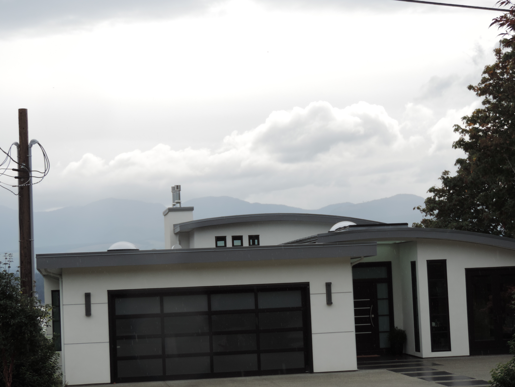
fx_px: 1339
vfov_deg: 16.4
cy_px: 194
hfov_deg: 21.8
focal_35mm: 90
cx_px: 258
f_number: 4.1
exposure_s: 1/500
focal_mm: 16
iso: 80
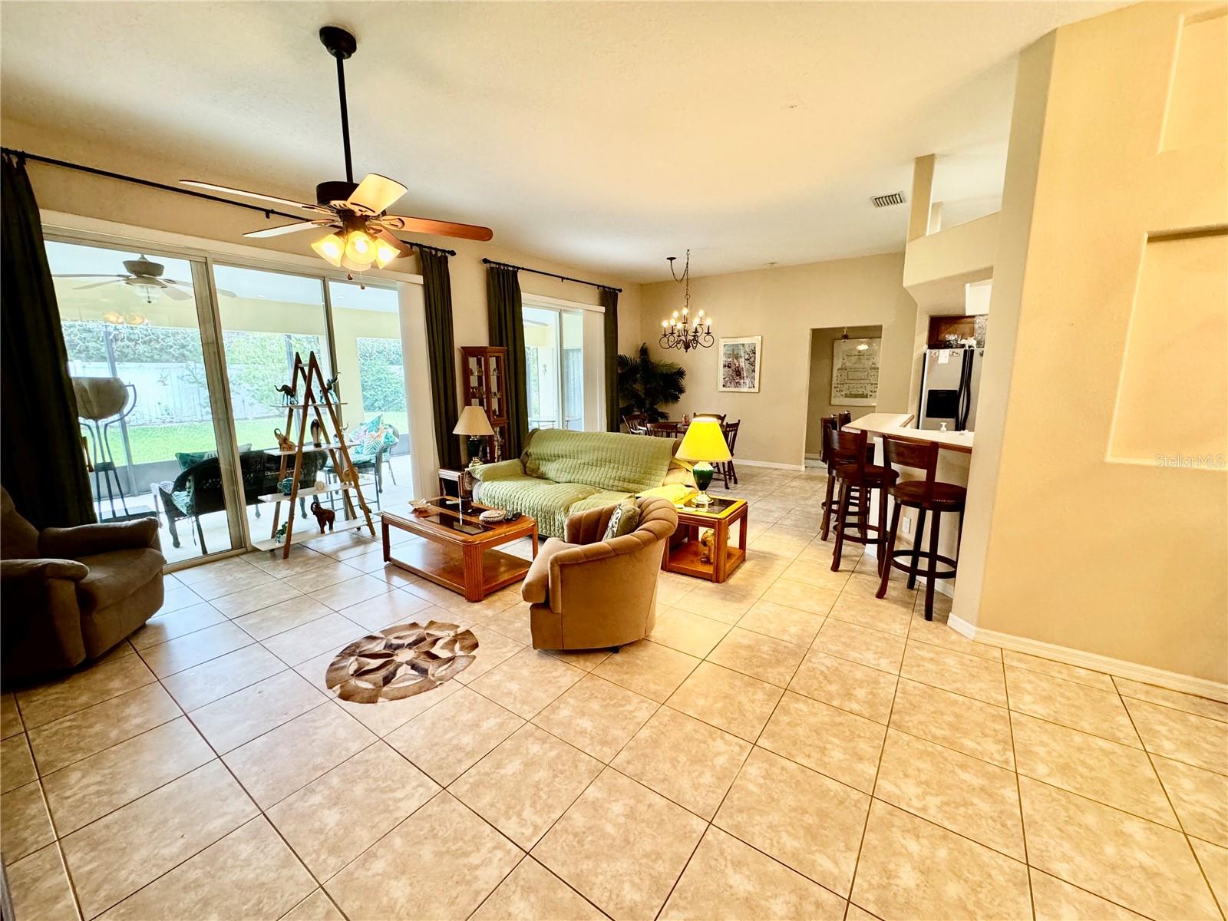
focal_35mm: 14
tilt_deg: -10.6
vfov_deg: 85.7
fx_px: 497
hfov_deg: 102.1
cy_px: 460
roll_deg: +0.9
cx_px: 614
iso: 320
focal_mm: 2.22
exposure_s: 1/60
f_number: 2.2
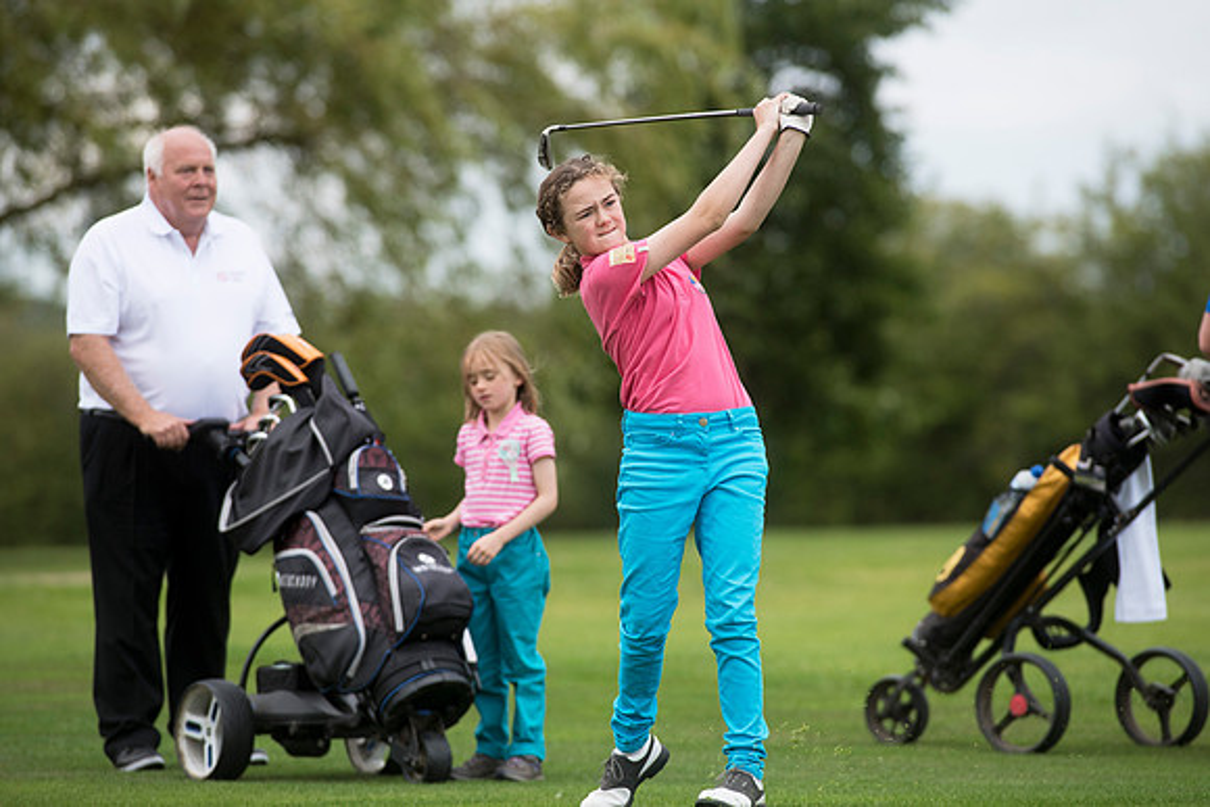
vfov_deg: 4.6
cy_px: 404
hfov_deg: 6.9
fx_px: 10085
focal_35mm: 300
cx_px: 605
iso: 800
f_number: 5.6
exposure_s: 1/2500
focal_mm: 300
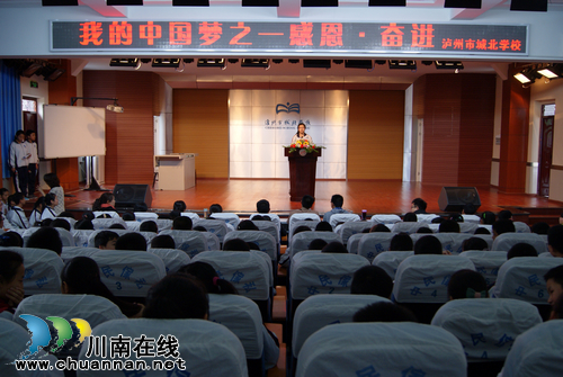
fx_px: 564
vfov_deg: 37.0
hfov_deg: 53.1
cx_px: 282
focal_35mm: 36
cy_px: 188
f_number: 4
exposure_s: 1/40
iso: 250
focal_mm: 24
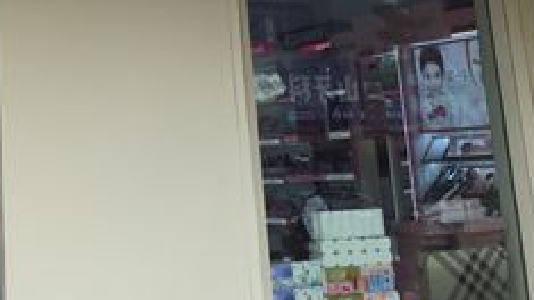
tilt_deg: +16.0
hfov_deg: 24.5
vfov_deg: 13.5
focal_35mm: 85
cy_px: -120
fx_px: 1203
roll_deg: +1.9
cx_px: 82
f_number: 2.2
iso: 32
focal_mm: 4.15
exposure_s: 1/791
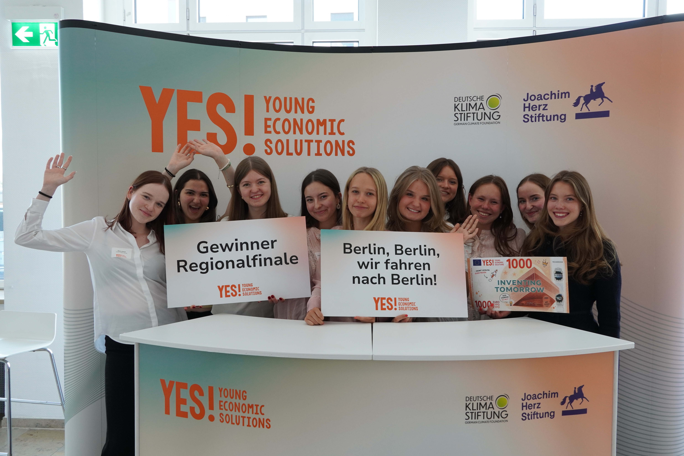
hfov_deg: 55.1
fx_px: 655
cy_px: 228
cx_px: 342
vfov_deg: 38.4
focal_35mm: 34
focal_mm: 23
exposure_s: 1/40
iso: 640
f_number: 8
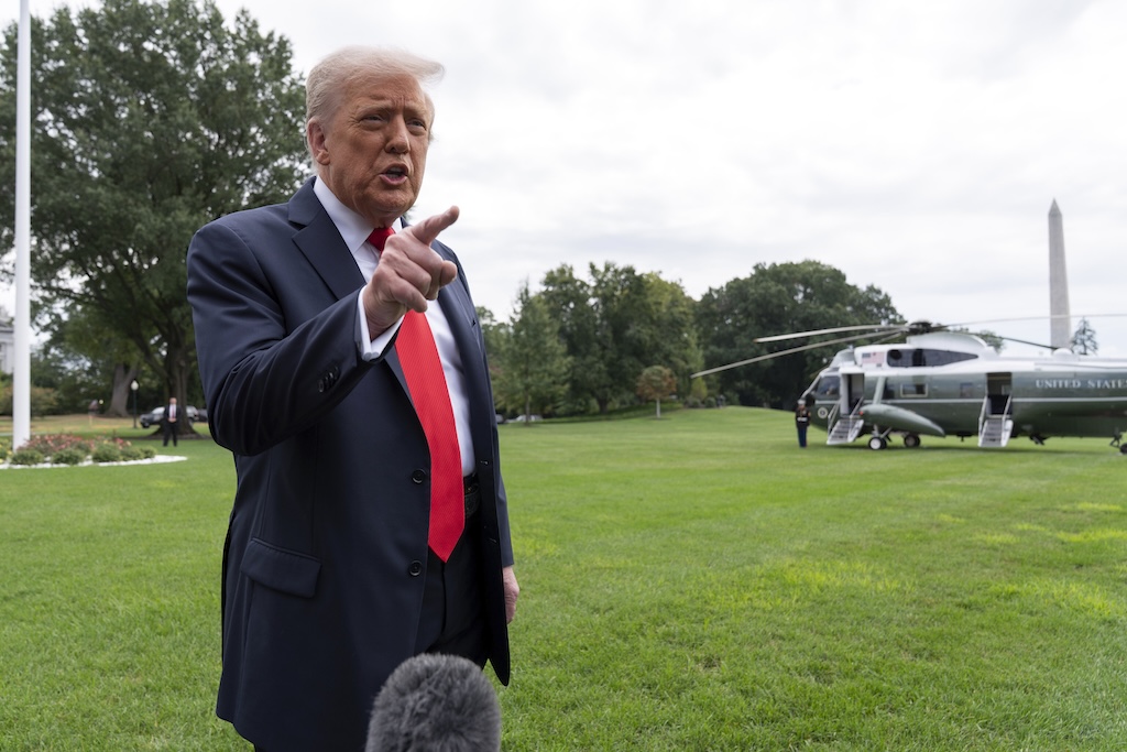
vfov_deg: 53.1
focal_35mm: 24
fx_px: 751
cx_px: 564
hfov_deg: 73.7
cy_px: 376
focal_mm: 24
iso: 100
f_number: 4.5
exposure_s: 1/400
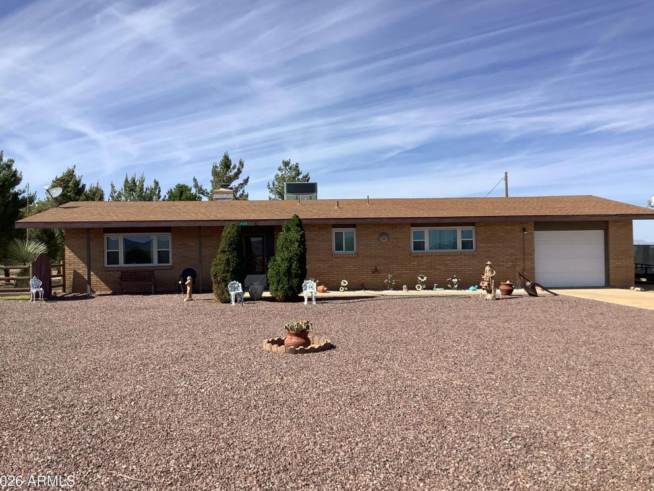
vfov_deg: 44.2
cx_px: 328
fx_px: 605
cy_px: 251
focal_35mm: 32
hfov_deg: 56.8
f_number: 2.4
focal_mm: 3.3
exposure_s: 1/1508
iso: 25
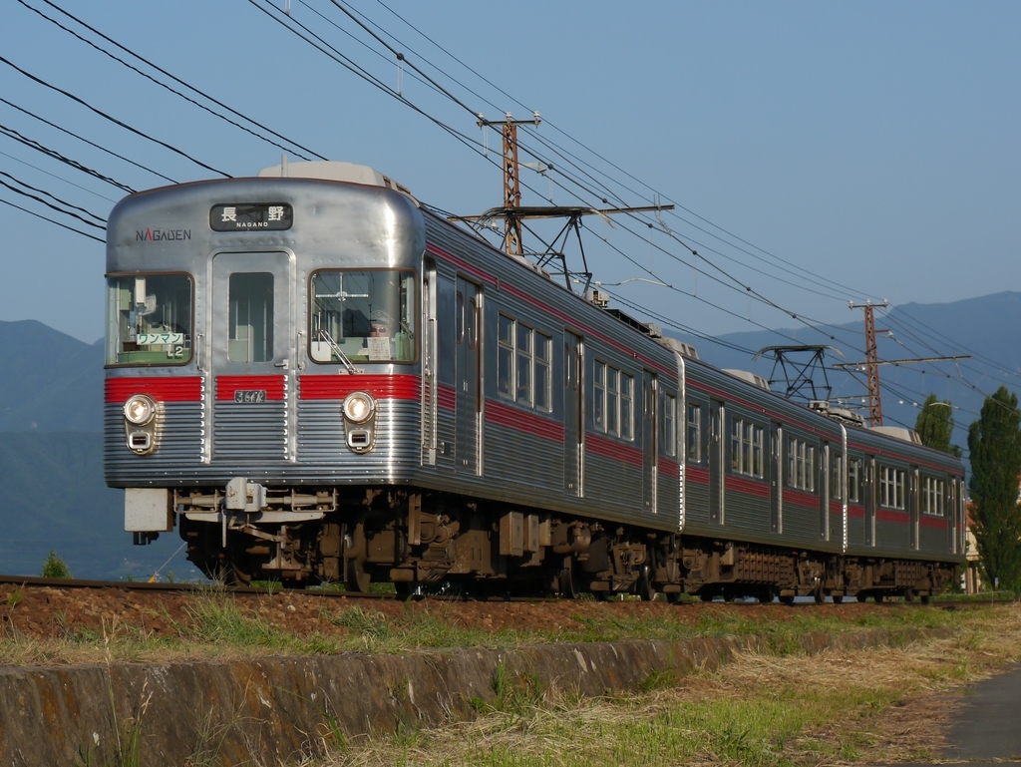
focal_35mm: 90
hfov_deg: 21.8
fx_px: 2656
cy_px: 384
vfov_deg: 16.4
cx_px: 510
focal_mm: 45
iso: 160
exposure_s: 1/500
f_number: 7.1
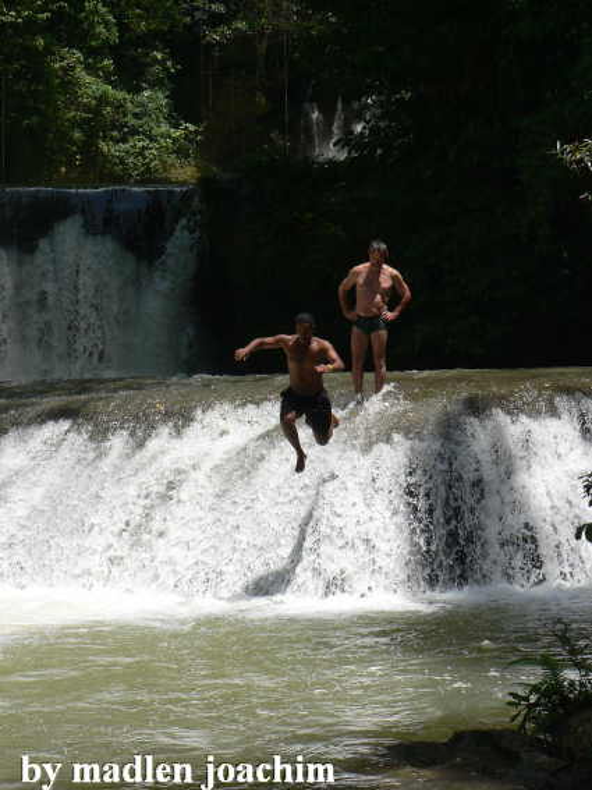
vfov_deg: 22.3
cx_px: 296
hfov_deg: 16.8
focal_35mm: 88
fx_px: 2007
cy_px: 395
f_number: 4.5
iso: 64
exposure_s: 1/400
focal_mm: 15.2
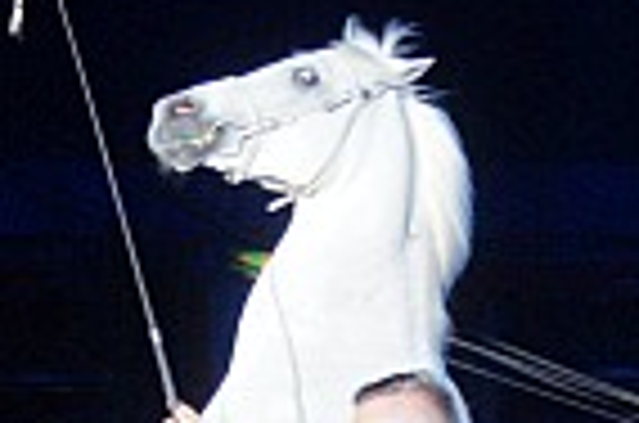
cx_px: 544
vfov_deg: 6.0
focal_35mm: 226
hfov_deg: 9.1
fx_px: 4005
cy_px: 711
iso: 1600
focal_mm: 35
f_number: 5
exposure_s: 1/160
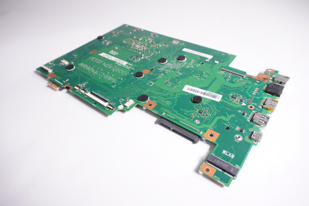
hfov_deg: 73.8
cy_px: 103
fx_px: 206
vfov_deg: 53.0
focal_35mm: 24
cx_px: 154
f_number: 6.3
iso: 6400
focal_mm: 16
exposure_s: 1/1600
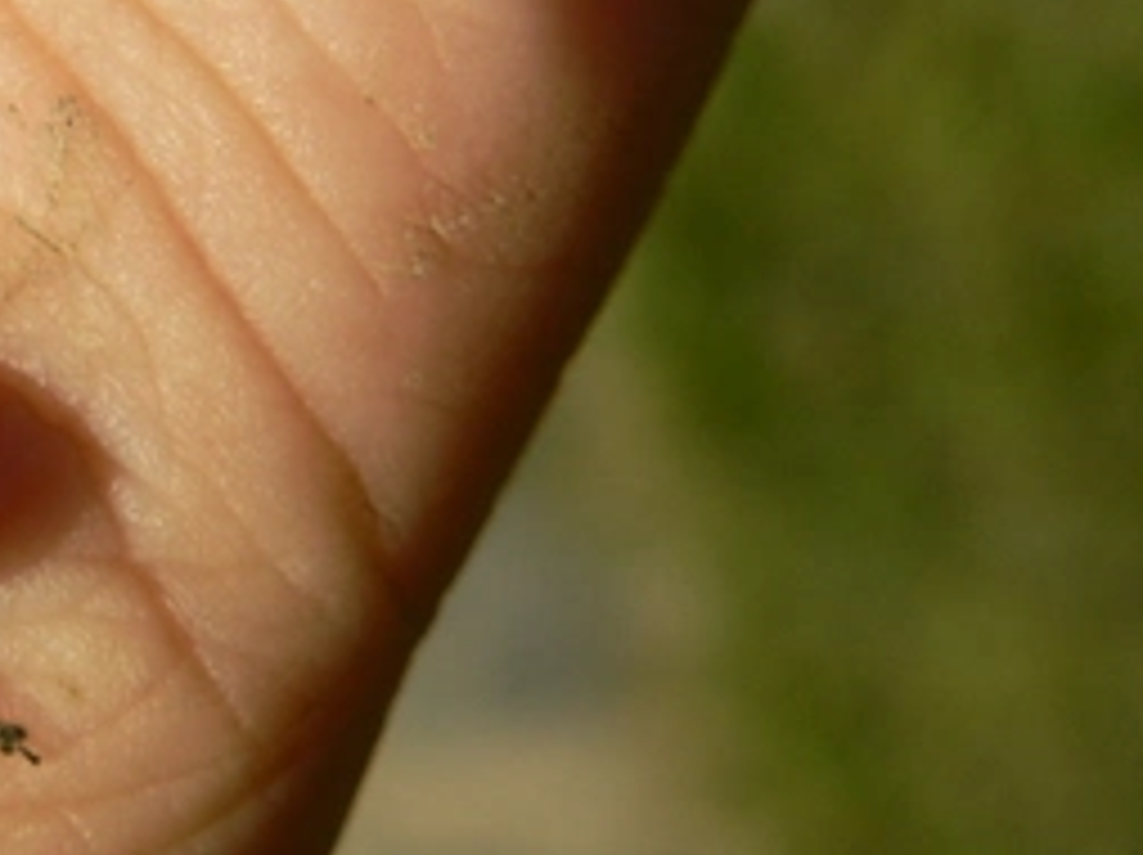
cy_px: 423
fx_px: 5410
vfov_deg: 9.0
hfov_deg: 11.8
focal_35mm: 164
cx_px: -194
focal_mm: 10.7
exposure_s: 1/500
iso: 80
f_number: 5.6
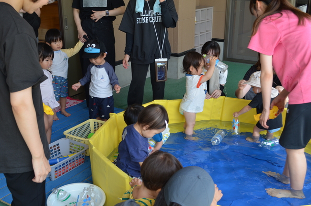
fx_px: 362
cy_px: 103
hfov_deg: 46.5
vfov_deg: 31.8
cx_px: 156
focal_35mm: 42
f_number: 5.6
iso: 280
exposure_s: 1/125
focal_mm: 28
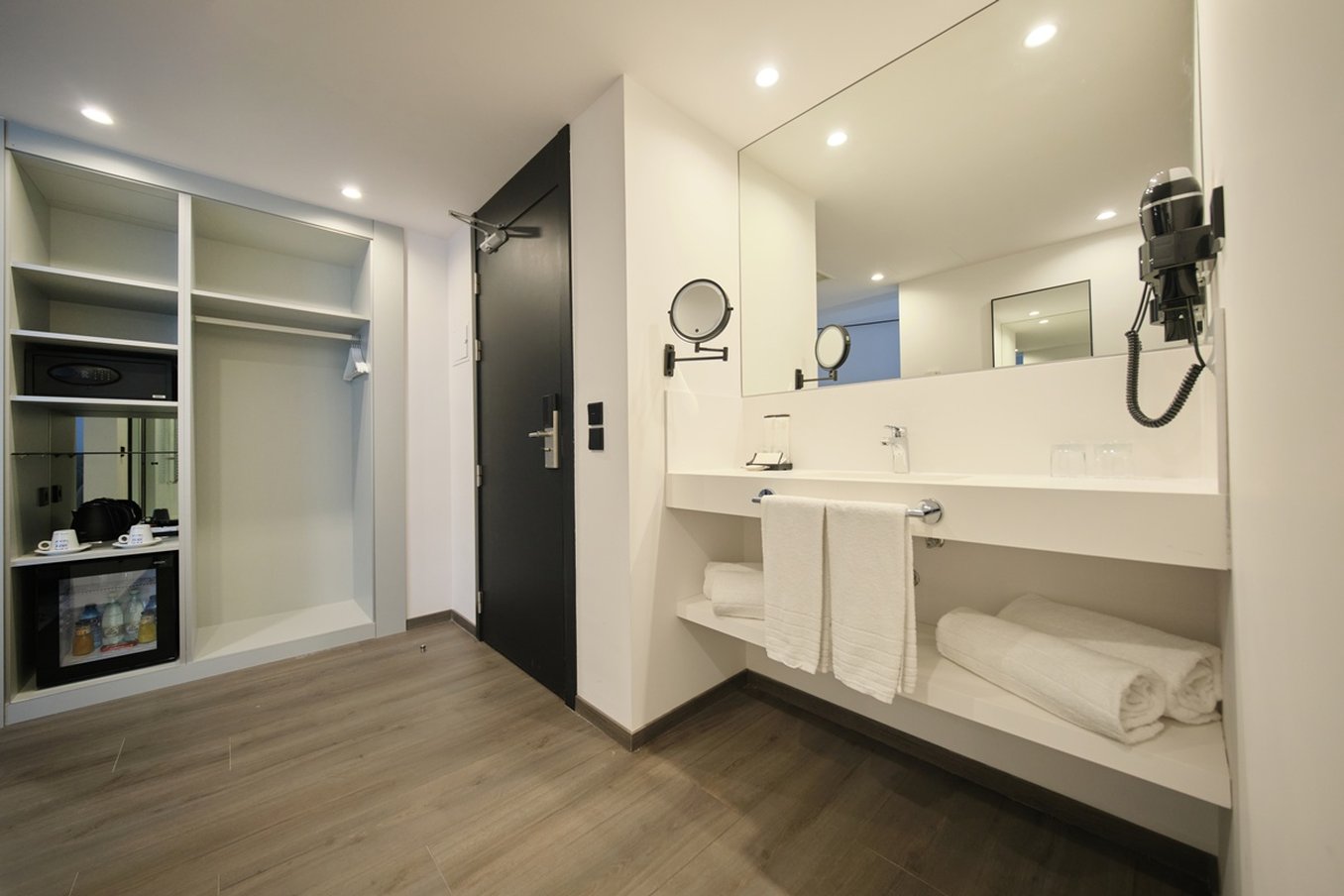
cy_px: 448
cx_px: 672
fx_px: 448
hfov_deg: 112.6
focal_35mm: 12
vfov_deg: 90.0
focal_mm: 8
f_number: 2.8
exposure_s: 1/60
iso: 640
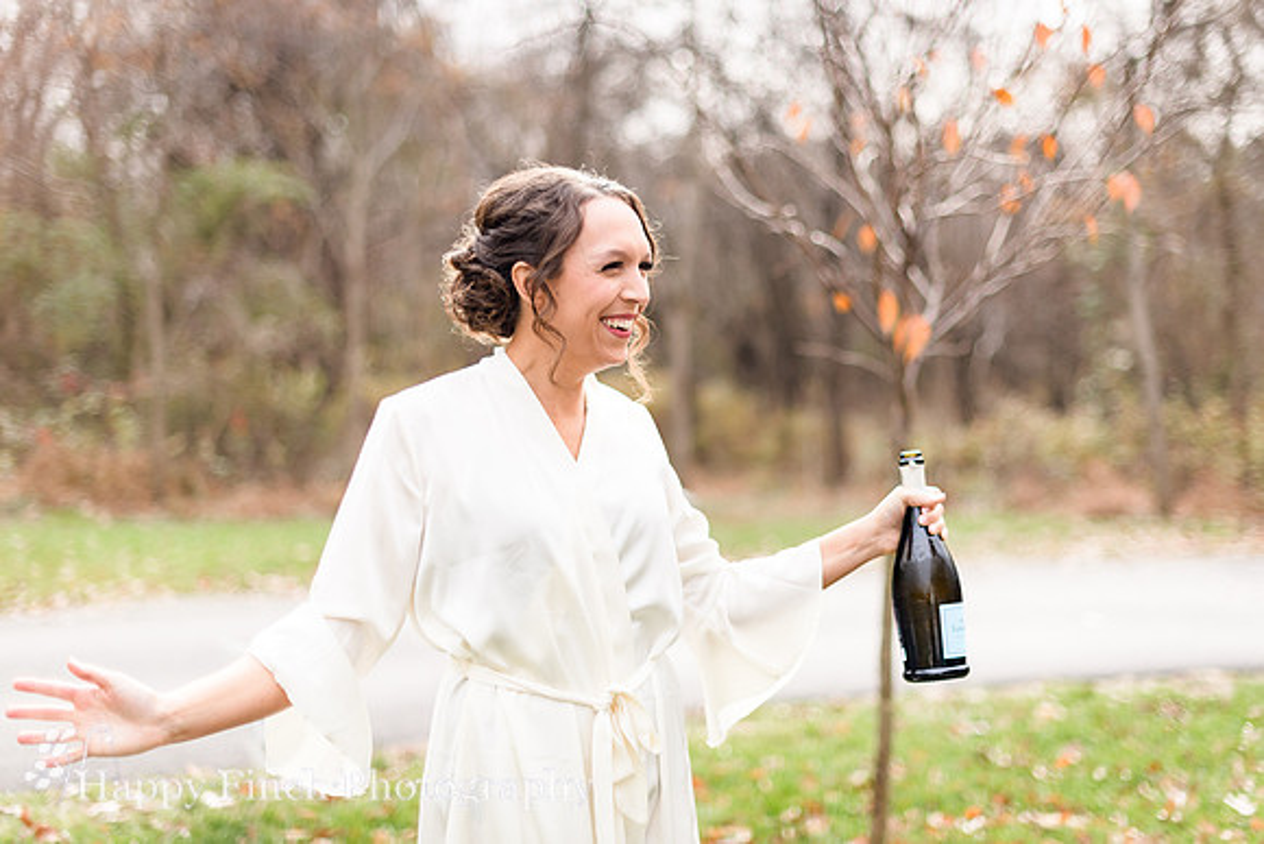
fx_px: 1874
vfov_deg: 25.4
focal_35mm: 53
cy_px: 394
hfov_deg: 37.3
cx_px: 674
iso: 400
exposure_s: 1/2000
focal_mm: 50
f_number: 1.8
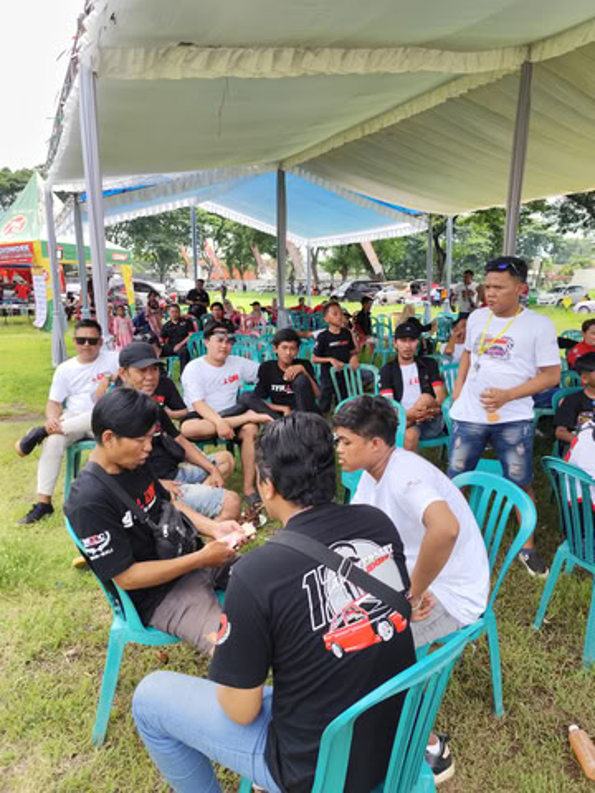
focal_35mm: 23
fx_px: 527
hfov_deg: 58.9
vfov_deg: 73.9
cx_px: 298
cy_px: 396
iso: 50
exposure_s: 1/381
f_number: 1.65
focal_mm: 6.19
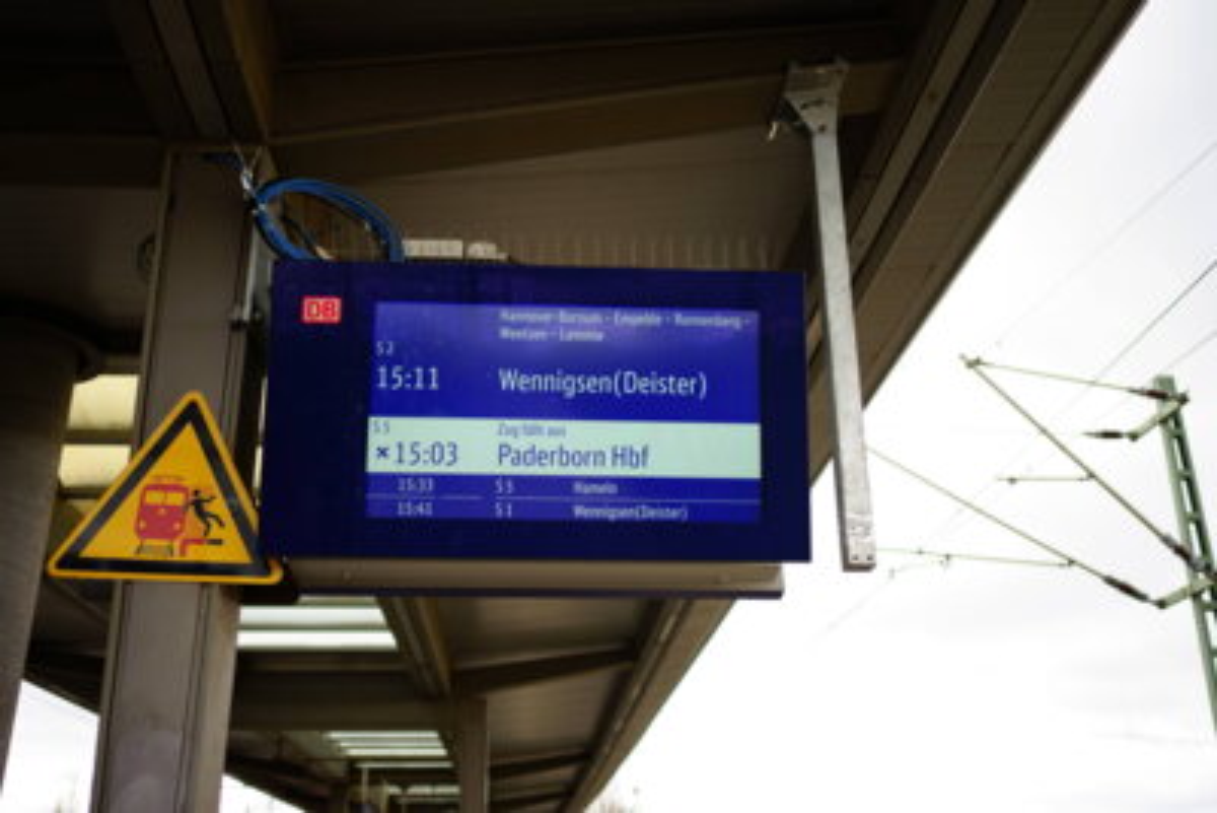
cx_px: 608
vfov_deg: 37.9
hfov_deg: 54.4
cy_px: 406
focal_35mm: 35
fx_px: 1184
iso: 100
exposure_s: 1/320
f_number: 2.2
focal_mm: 35
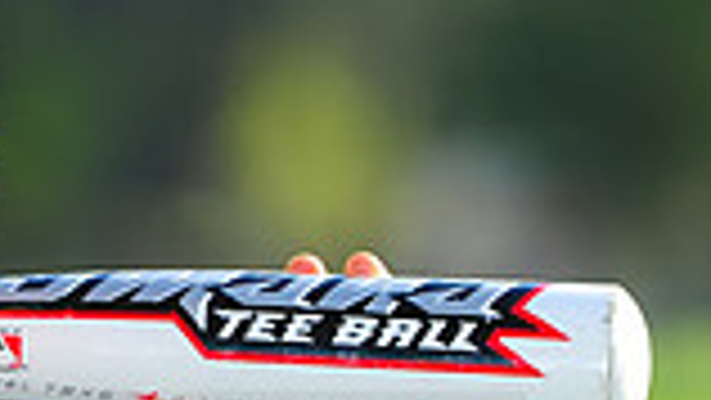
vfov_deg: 1.7
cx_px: -346
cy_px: 449
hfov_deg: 3.0
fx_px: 13428
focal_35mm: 712
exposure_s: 1/500
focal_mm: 185
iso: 200
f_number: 5
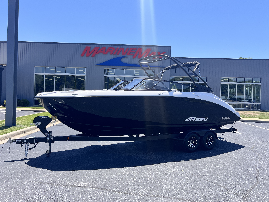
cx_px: 137
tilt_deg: -1.2
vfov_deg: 51.3
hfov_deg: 65.3
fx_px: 210
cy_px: 98
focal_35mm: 27
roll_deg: -2.7
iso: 50
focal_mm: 5.7
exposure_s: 1/3077
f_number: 1.5
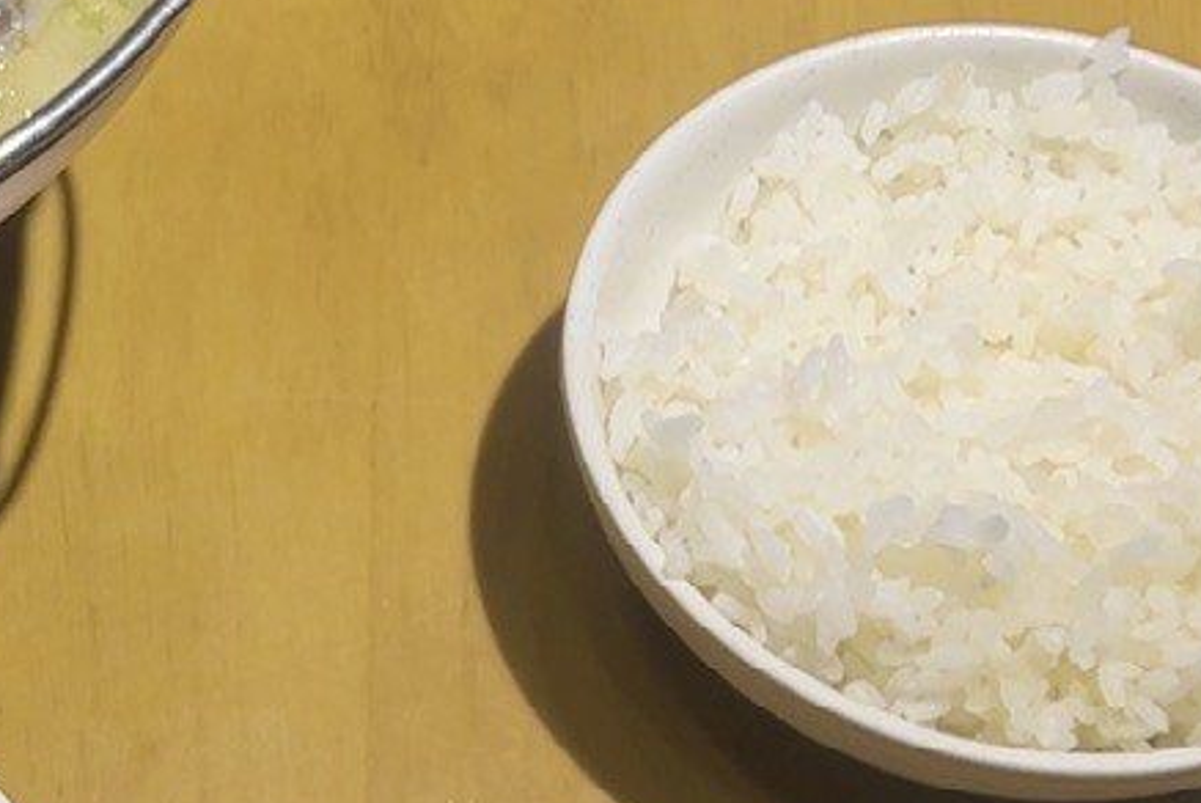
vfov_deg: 6.8
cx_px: -225
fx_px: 6743
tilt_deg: -56.7
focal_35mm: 202
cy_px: -220
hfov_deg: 10.0
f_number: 1.5
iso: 64
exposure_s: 1/50
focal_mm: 5.7
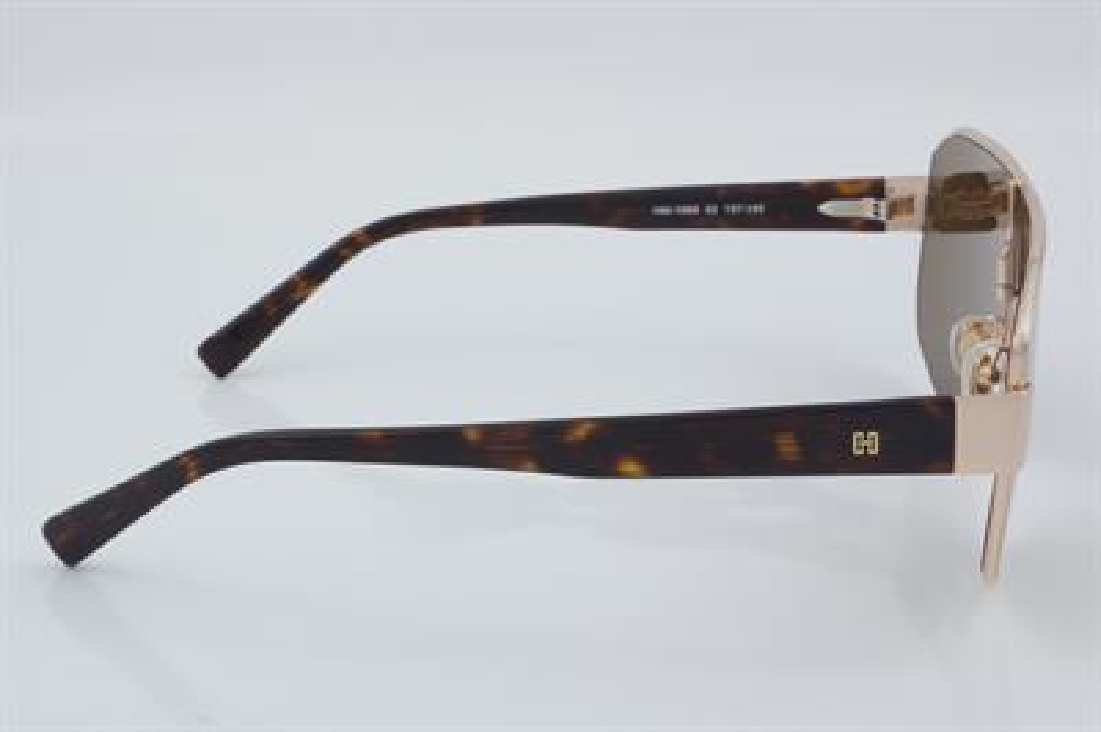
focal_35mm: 75
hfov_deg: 27.0
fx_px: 2292
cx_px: 550
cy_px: 366
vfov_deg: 18.2
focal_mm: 50
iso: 100
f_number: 32
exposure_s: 1/4
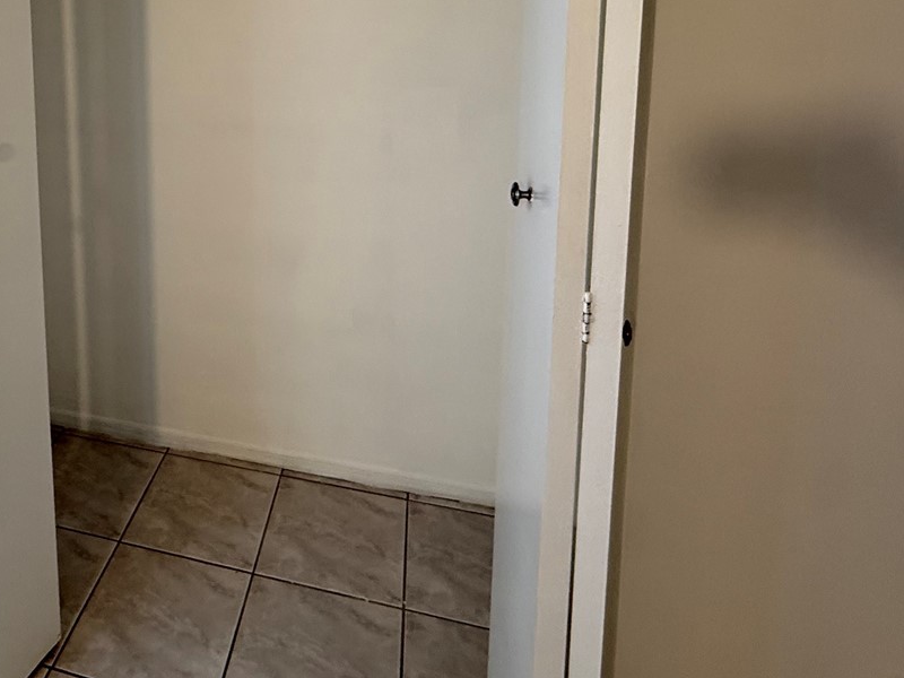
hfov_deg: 59.5
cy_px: 55
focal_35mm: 28
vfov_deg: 44.7
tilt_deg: -7.3
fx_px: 731
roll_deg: +0.3
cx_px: 209
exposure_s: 1/60
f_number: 2.2
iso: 200
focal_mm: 2.22
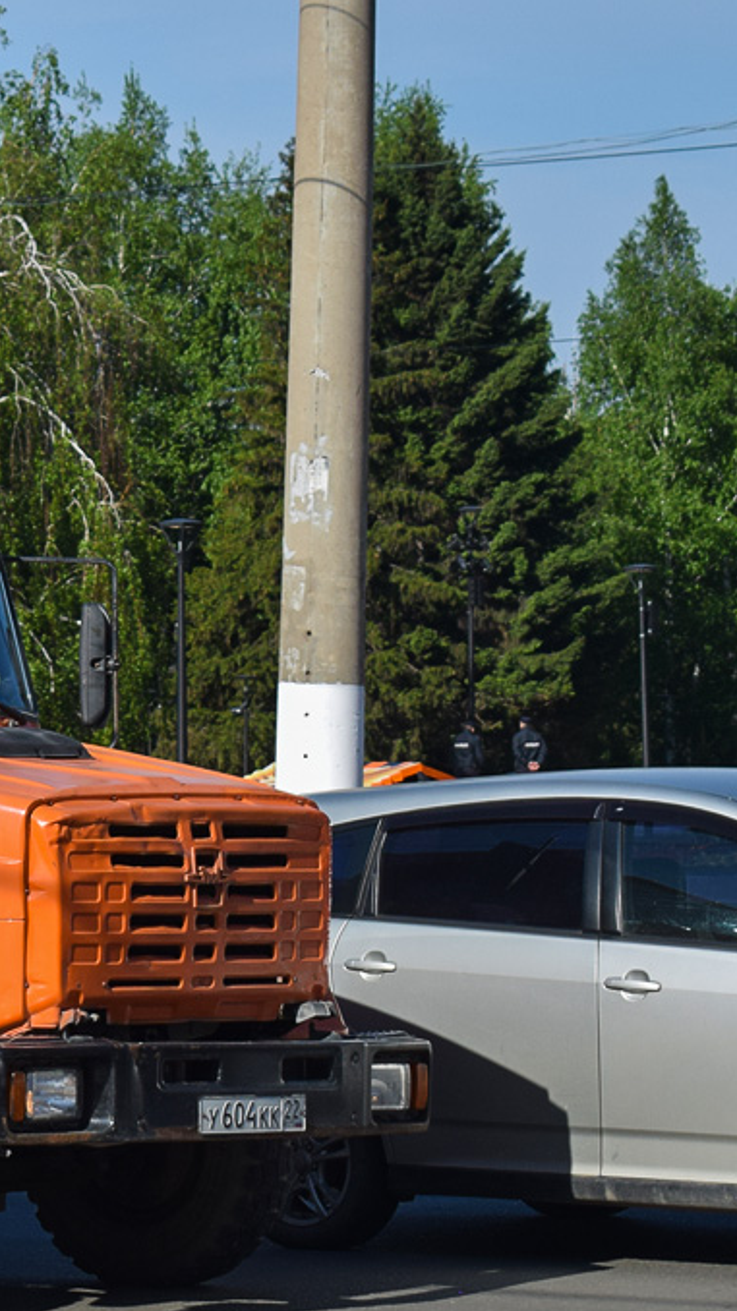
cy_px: 694
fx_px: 5317
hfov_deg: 7.8
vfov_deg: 14.1
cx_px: -377
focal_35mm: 153
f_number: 7.1
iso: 200
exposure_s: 1/1000
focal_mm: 55
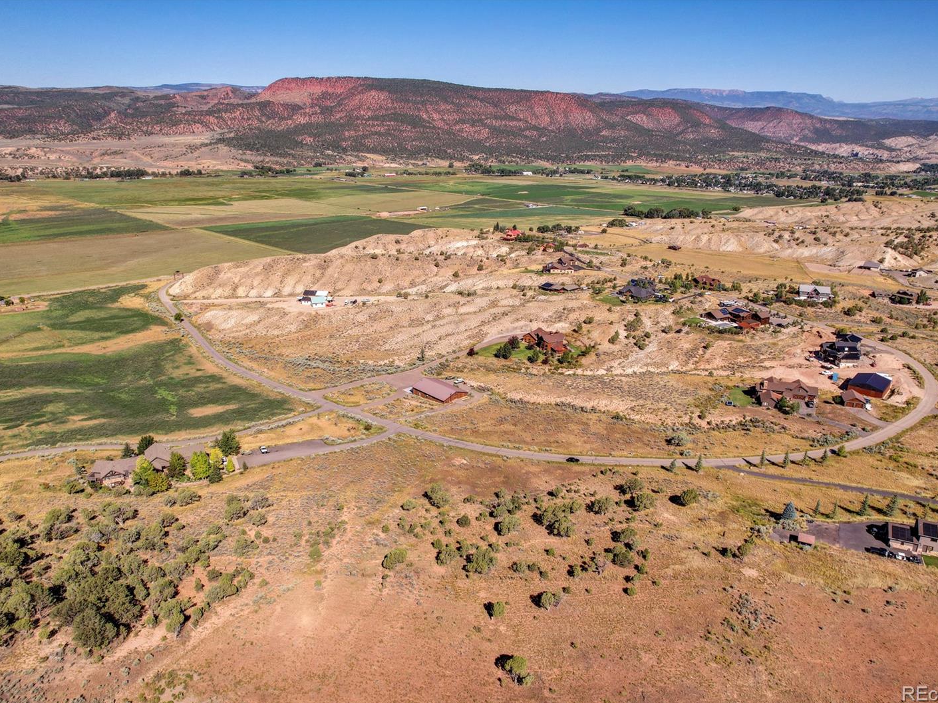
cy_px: 353
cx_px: 478
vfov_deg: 56.8
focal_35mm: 24
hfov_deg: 71.6
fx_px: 650
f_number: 2.8
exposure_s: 1/120
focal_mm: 8.4
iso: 100
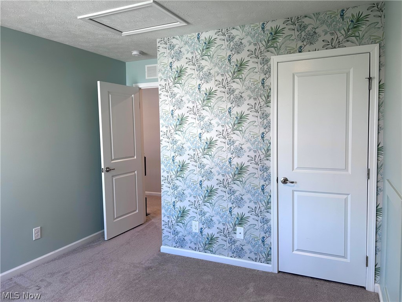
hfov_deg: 67.3
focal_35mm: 26
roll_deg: +1.1
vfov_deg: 53.1
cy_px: 151
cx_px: 201
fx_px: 302
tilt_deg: -3.9
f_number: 1.5
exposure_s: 1/120
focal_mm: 5.7
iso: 64
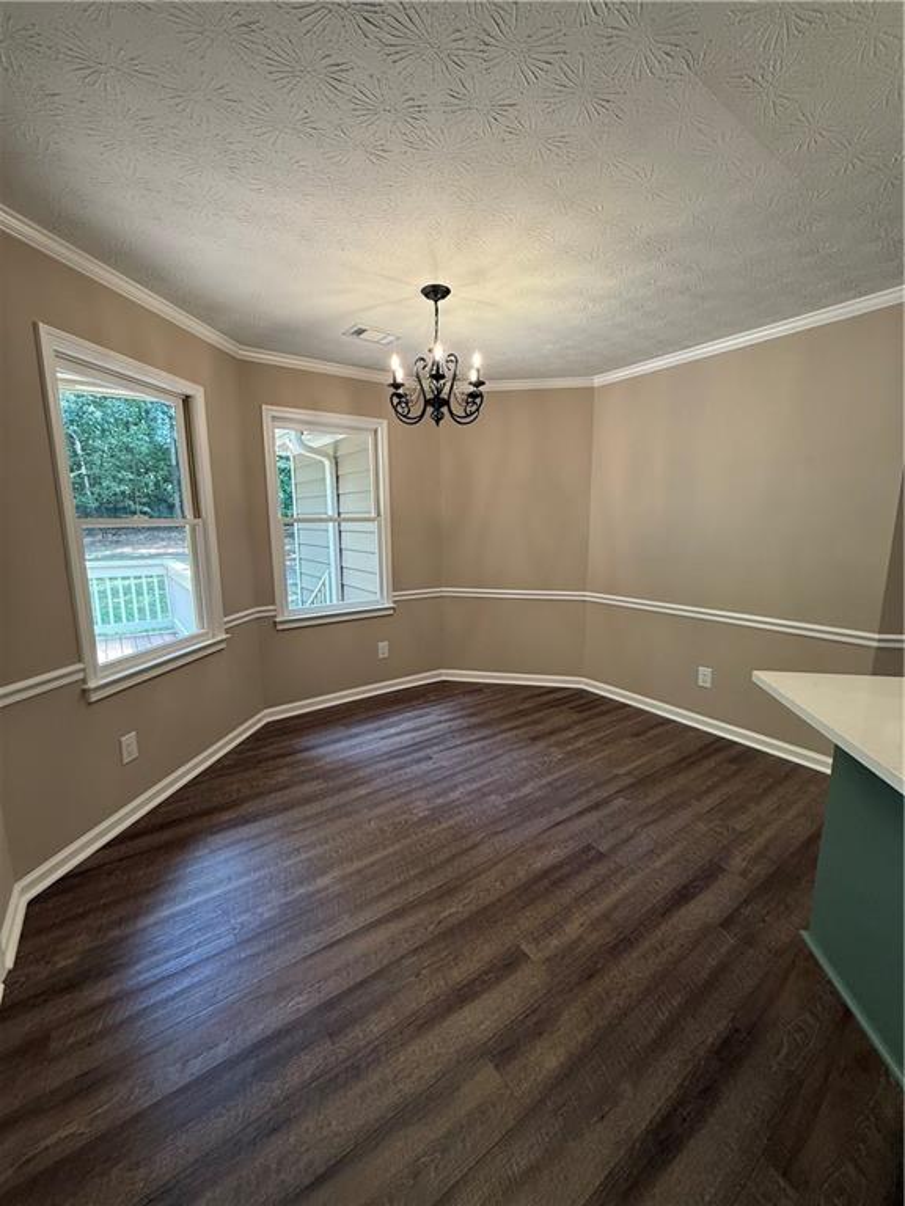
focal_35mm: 14
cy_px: 603
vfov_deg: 102.1
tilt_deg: -8.4
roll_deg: -0.6
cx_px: 452
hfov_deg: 85.7
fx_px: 488
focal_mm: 2.22
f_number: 2.2
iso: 200
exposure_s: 1/120
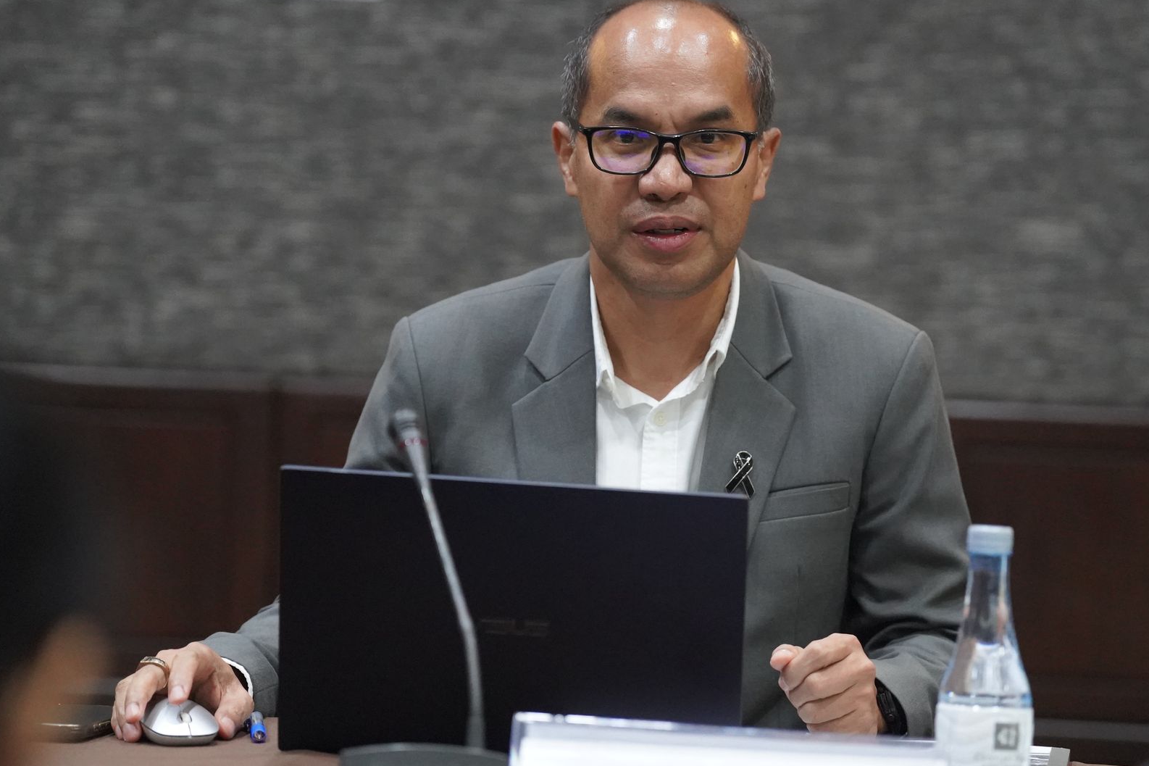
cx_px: 628
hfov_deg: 11.7
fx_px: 5616
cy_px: 421
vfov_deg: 7.8
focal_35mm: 176
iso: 10000
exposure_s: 1/400
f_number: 2.8
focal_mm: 133
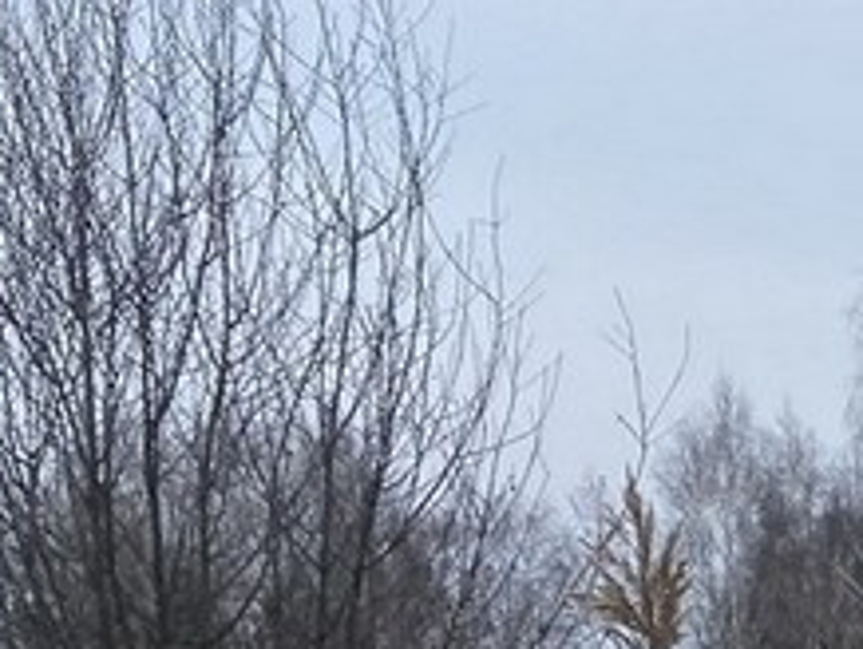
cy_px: 1516
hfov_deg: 13.3
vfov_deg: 10.6
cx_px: 1845
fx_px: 3045
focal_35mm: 122
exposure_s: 1/497
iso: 32
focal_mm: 4.25
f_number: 1.8
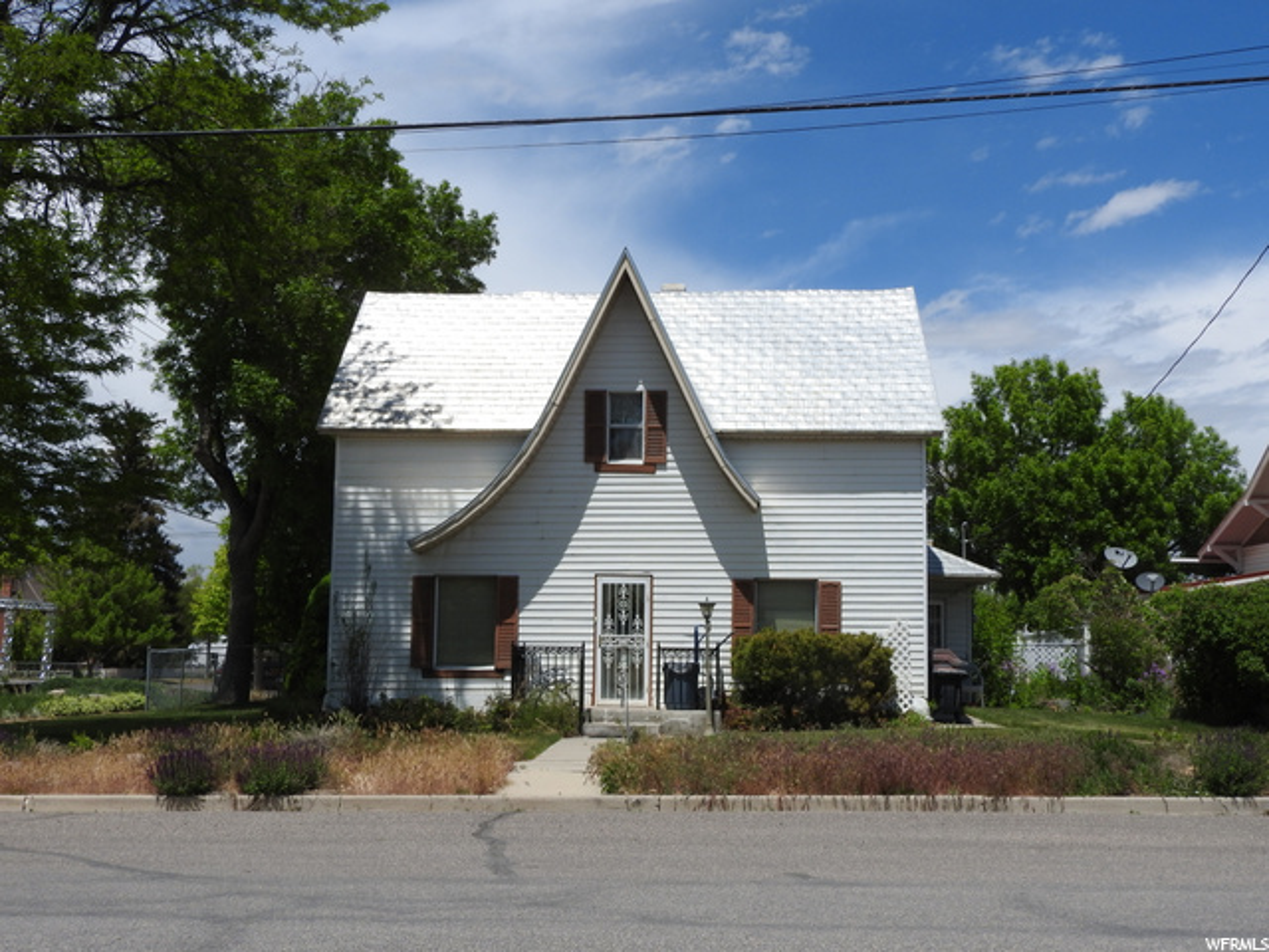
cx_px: 634
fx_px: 1466
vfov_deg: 36.0
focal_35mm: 40
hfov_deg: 46.8
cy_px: 476
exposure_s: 1/2000
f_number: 4.2
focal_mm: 7.2
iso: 100
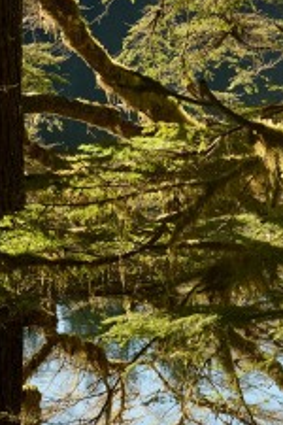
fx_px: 2429
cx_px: 245
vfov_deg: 10.0
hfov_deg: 6.7
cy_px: 314
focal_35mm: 206
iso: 320
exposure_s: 1/160
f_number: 9
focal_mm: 86
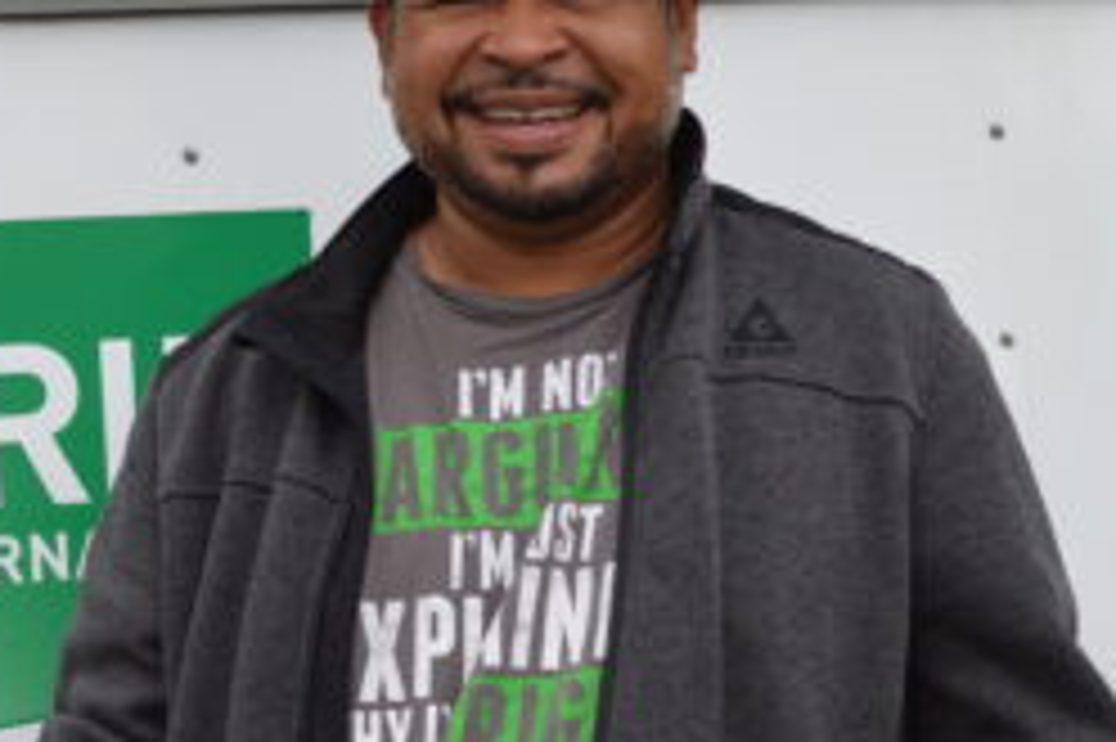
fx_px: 3748
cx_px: 508
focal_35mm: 121
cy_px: 753
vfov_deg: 11.2
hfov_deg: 16.9
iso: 400
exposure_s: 1/1000
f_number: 4.2
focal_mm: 26
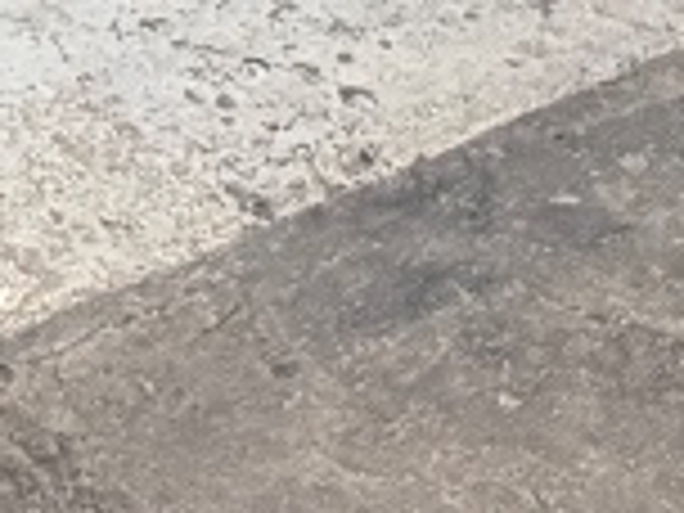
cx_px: -954
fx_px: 3735
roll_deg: +0.8
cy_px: -1503
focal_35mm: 189
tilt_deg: -13.1
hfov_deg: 9.4
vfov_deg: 6.4
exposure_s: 1/50
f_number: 1.78
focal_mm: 6.76
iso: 800
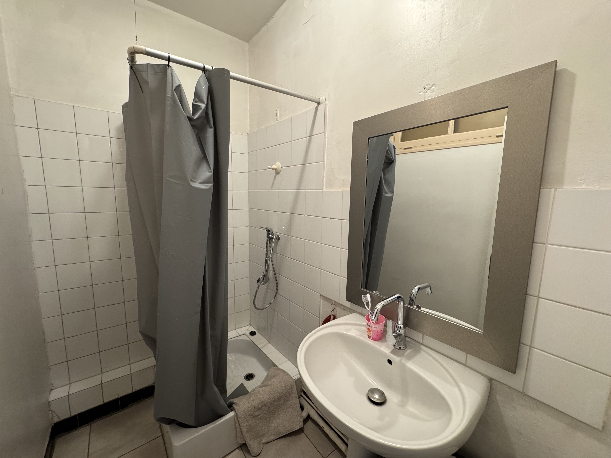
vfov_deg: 85.7
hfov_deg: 102.1
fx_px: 247
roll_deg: -1.2
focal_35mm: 14
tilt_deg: -7.8
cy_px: 229
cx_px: 306
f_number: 2.2
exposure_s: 1/50
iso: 250
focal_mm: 2.22
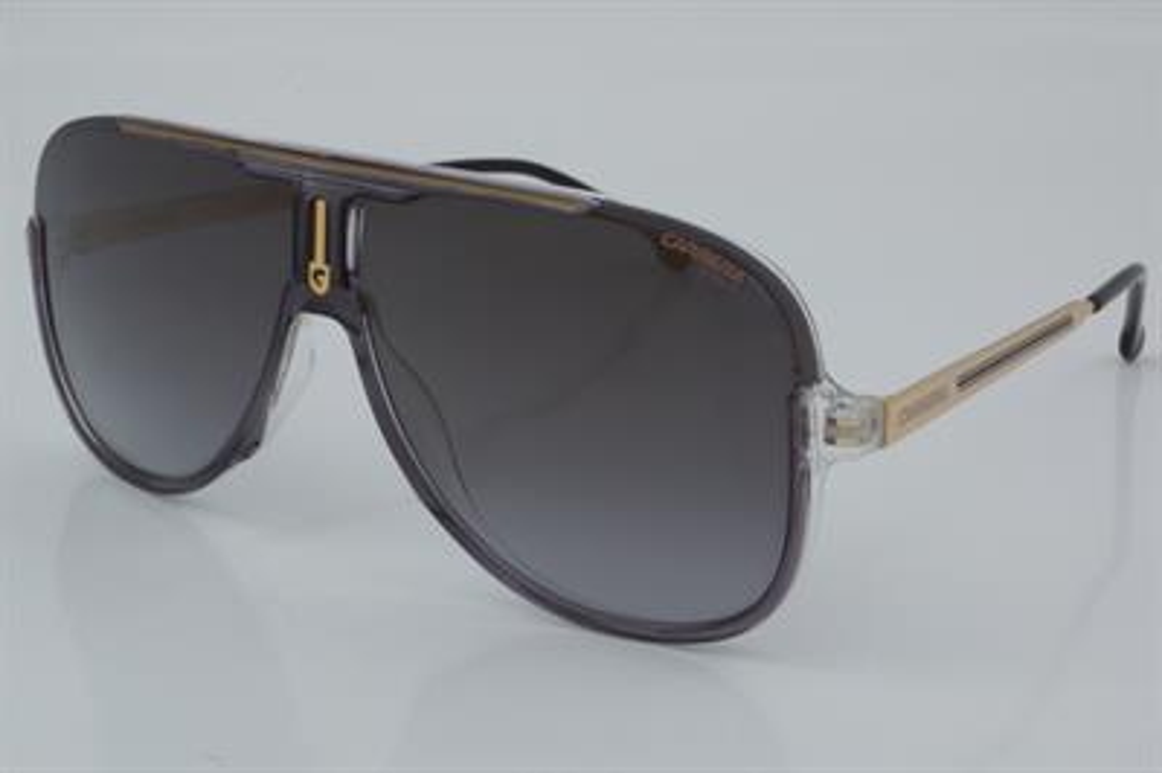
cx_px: 581
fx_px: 2419
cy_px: 386
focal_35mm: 75
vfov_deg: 18.2
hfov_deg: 27.0
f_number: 32
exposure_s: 1/4
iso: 100
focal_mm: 50
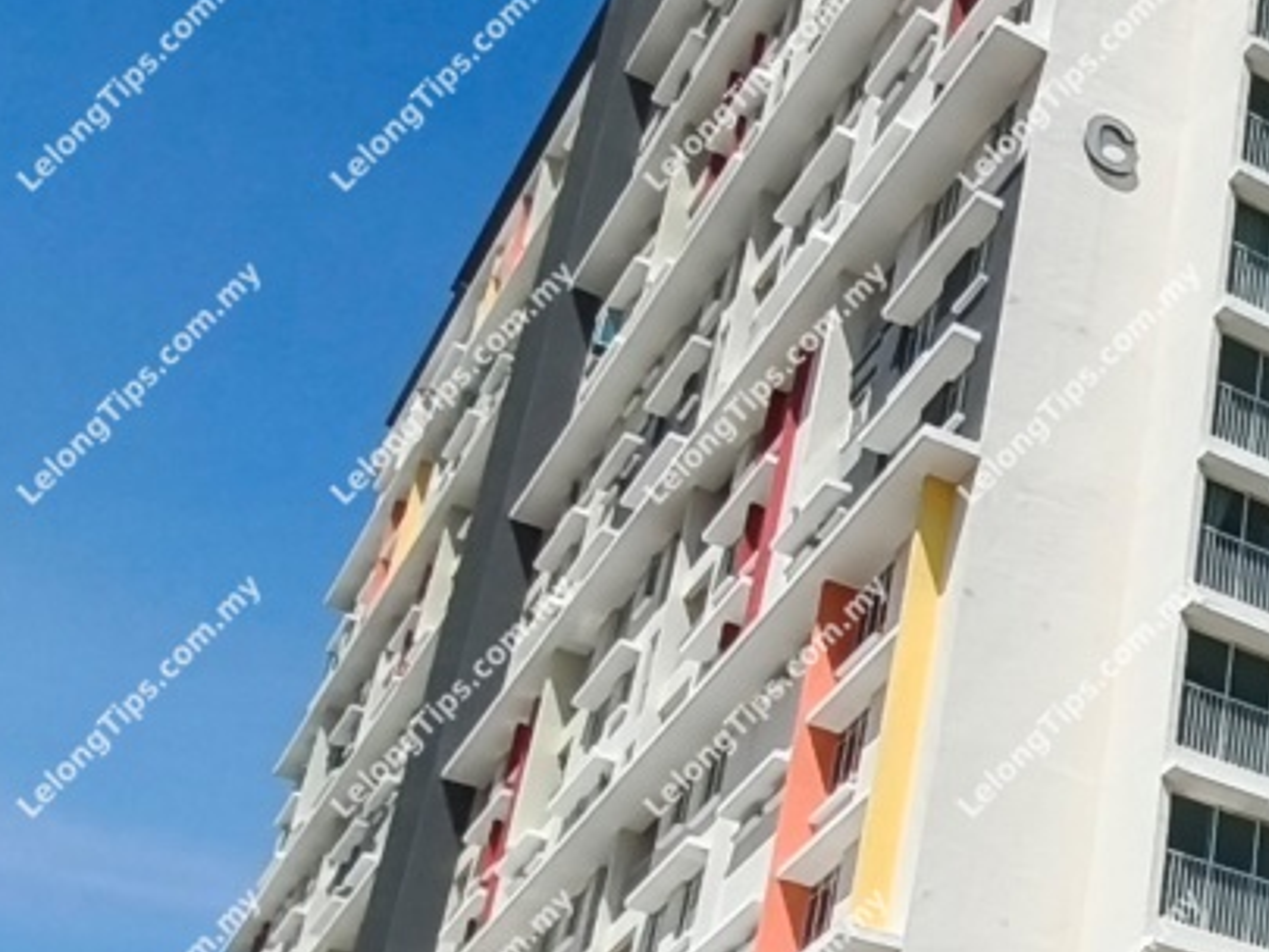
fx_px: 2054
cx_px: 1723
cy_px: 748
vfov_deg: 25.7
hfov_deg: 27.5
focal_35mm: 56
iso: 50
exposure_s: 1/2934
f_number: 2.2
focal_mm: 1.67
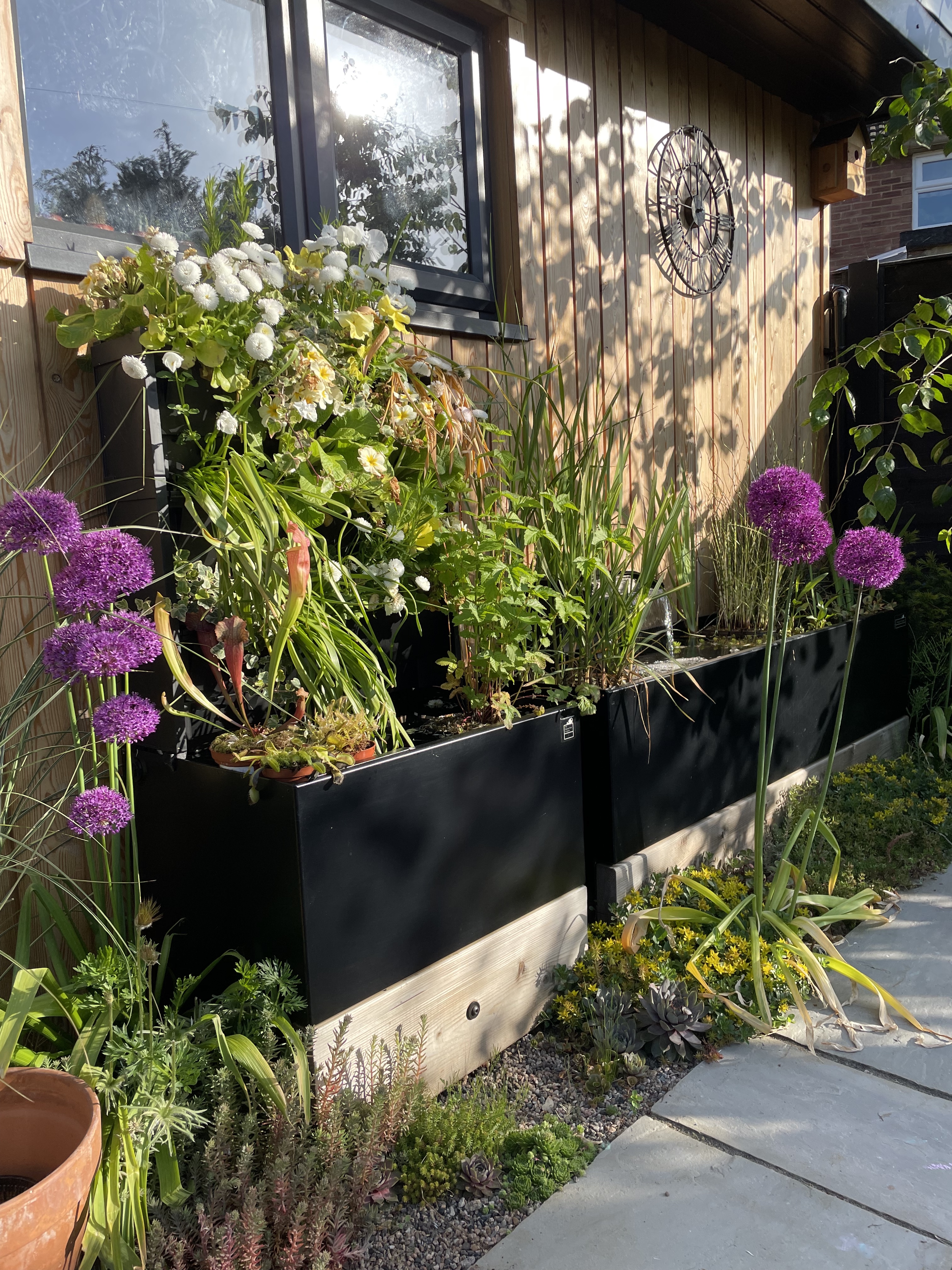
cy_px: 635
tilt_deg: -6.2
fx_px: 953
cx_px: 476
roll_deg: +2.8
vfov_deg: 67.3
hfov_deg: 53.1
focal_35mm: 26
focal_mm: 4.2
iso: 32
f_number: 1.6
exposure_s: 1/1135
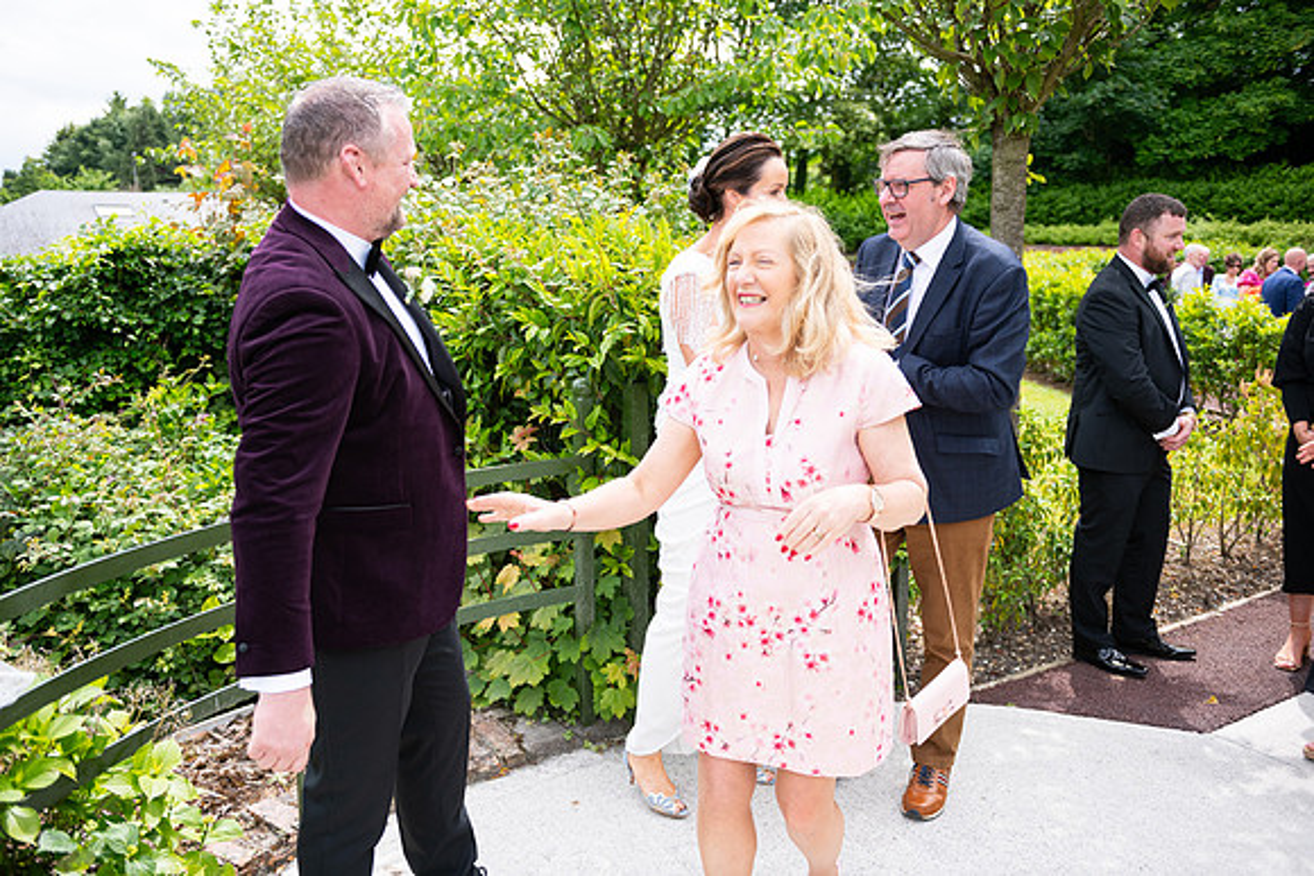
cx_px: 657
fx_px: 1059
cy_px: 438
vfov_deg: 45.0
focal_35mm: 29
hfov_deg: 63.6
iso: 250
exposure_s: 1/1600
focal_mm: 29
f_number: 3.5
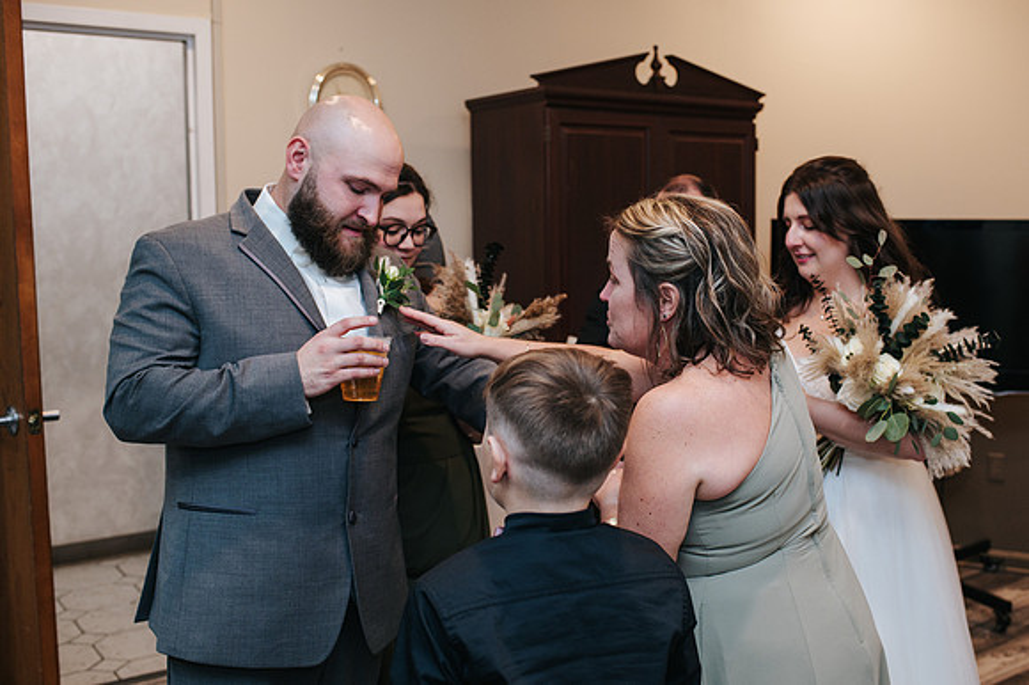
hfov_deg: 49.0
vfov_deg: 33.8
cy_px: 342
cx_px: 579
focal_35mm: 39
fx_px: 1126
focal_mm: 35
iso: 800
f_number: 3.2
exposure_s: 1/200
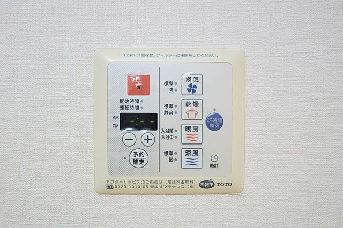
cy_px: 114
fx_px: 343
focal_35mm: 36
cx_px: 172
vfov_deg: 36.8
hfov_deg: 53.2
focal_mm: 24
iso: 125
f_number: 4.5
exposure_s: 1/40
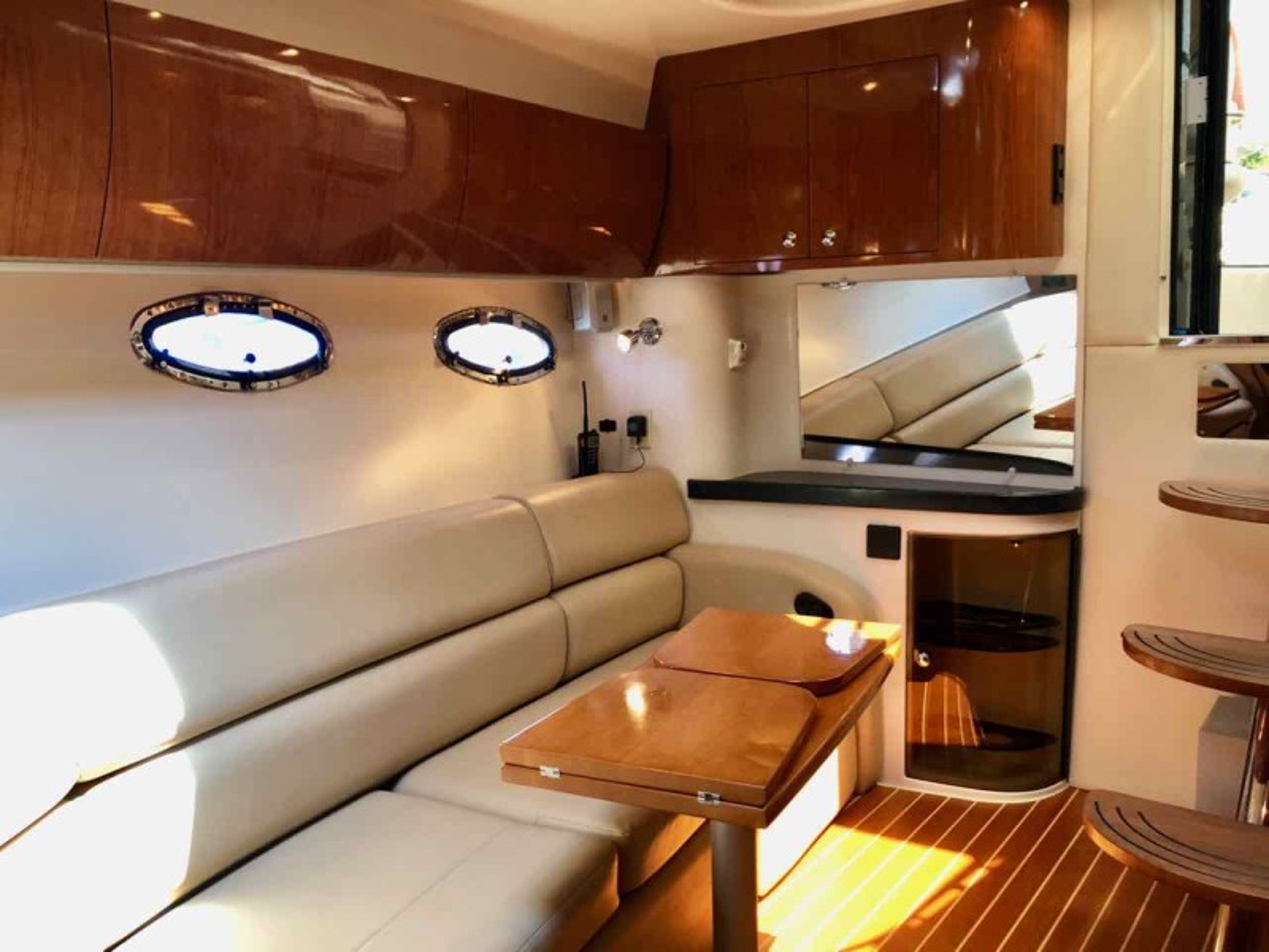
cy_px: 476
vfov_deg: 49.7
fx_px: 1026
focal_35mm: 28
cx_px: 634
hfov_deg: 63.4
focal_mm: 3.99
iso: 40
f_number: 1.8
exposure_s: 1/20
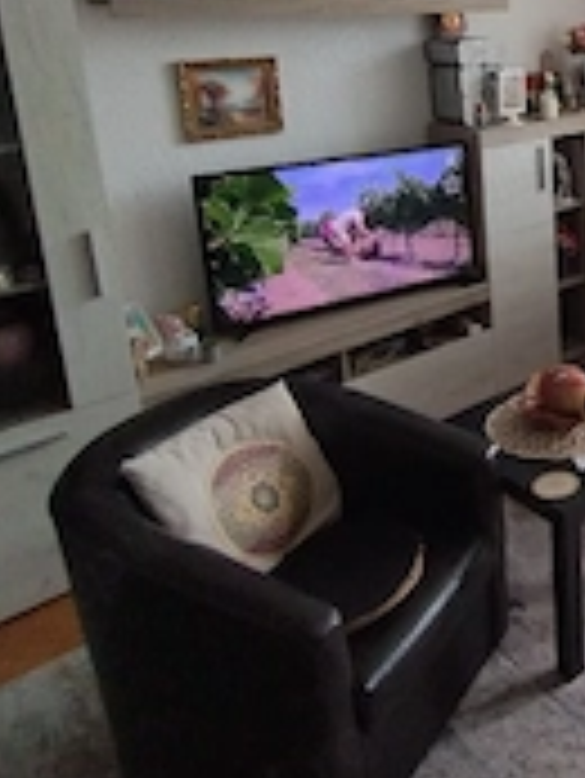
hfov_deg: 33.1
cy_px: 184
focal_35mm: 37
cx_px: 666
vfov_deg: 48.0
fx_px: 833
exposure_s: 1/20
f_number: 2.2
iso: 211
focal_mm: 1.66
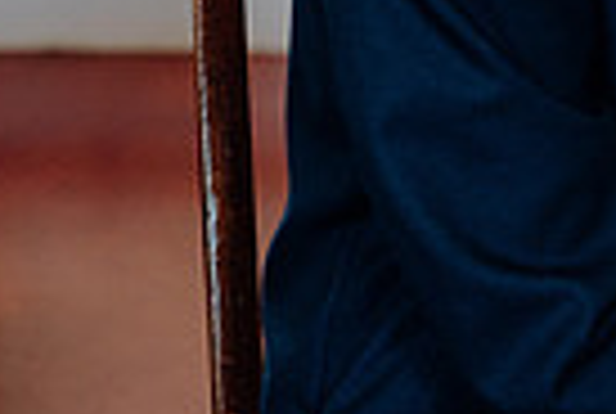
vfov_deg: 3.1
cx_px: 949
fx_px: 7614
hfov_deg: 4.6
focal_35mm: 444
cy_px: -124
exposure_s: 1/200
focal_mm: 70
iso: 640
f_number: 2.8
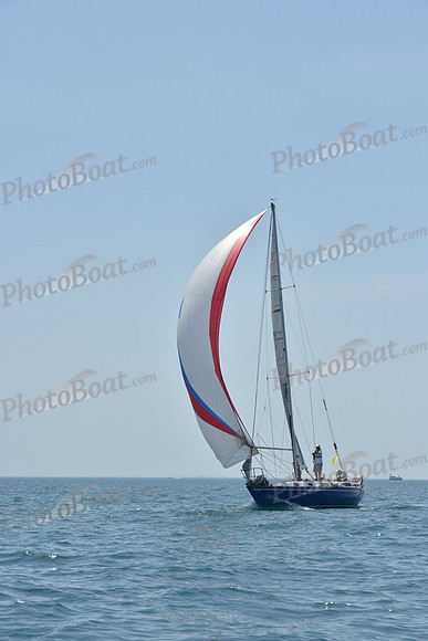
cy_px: 320
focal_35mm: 100
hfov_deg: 13.7
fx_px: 1782
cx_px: 214
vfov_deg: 20.4
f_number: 10
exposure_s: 1/1250
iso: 250
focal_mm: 100
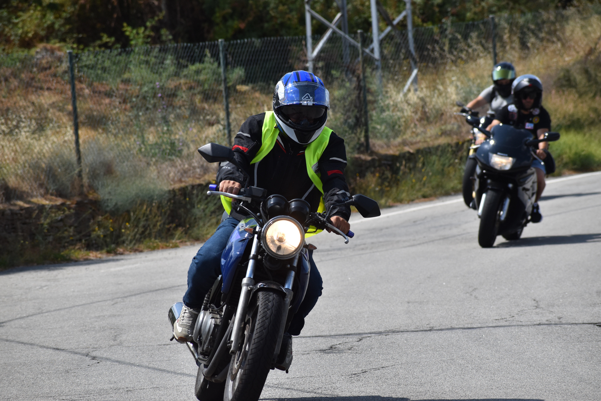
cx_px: 300
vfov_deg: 5.6
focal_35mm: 248
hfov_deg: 8.3
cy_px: 200
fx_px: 4132
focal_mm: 165
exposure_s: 1/2000
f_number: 7.1
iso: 400
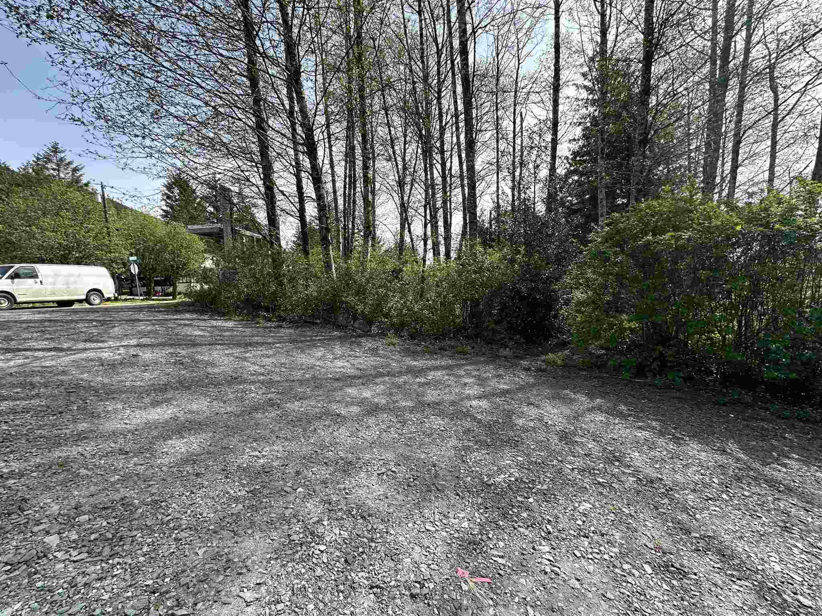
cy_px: 308
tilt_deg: -3.8
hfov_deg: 102.1
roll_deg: +2.1
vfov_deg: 85.7
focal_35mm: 14
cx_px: 411
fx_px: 332
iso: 40
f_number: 2.2
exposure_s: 1/558
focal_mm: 2.22
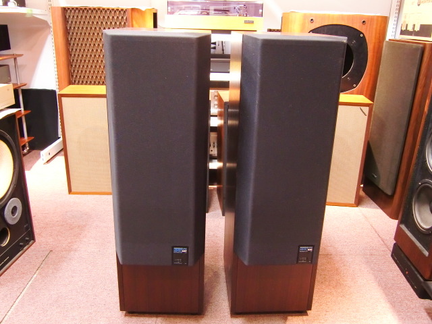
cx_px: 216
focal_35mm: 33
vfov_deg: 42.9
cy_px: 162
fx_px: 412
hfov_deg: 55.4
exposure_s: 1/8
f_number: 2.7
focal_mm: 5.8
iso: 400
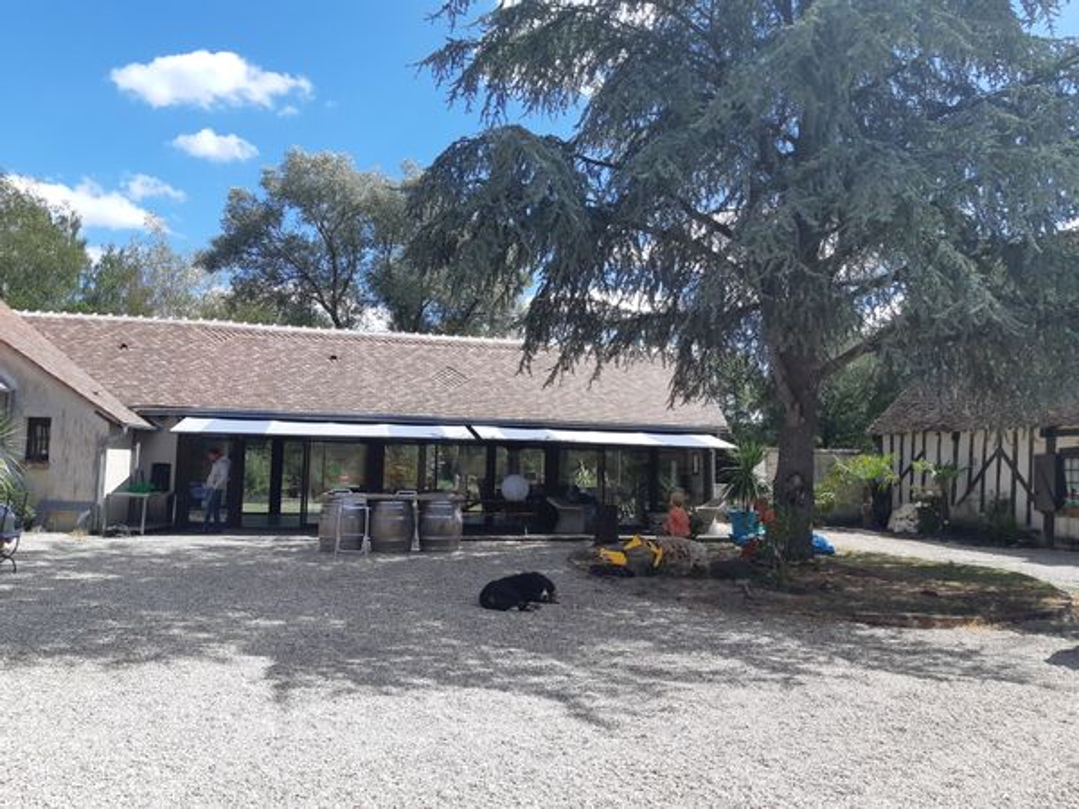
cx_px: 540
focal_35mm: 26
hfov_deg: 67.3
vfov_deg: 53.1
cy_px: 404
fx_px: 810
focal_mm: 3.93
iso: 40
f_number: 1.7
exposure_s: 1/1408
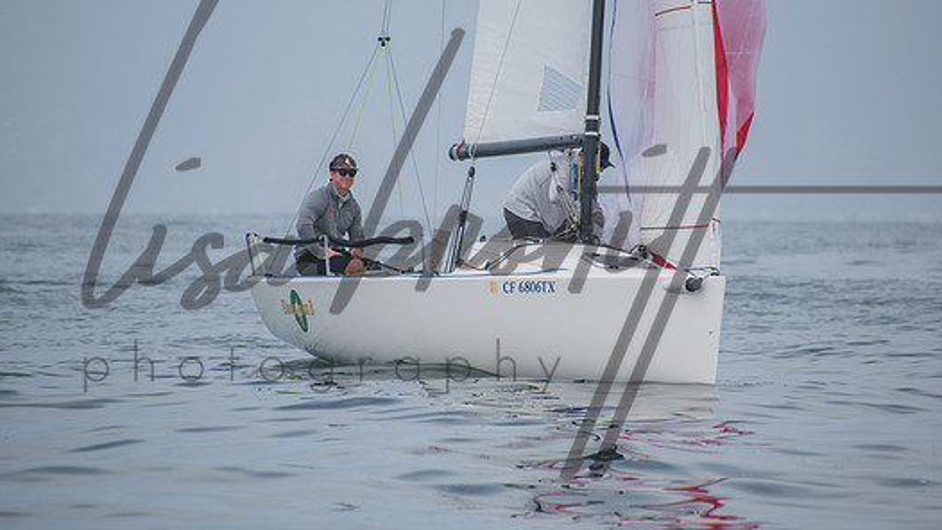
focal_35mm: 451
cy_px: 232
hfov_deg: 4.8
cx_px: 482
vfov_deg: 2.7
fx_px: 11266
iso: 100
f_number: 6
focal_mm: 260
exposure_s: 1/400
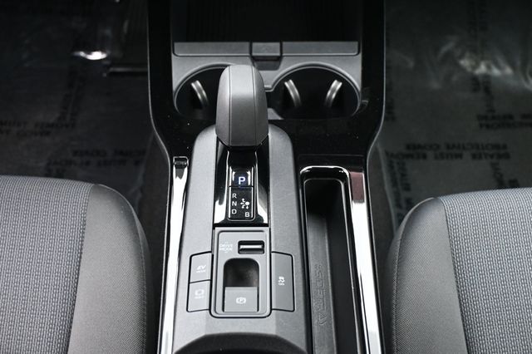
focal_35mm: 52
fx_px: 775
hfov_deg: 37.9
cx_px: 266
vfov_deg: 25.7
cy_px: 177
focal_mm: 35
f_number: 5.3
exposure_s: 1/125
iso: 1400
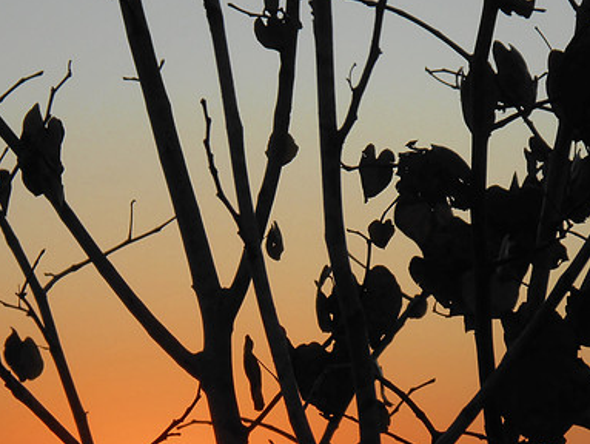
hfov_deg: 8.4
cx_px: 379
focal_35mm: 236
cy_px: 116
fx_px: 4026
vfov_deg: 6.3
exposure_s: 1/200
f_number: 6.5
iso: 80
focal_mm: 27.6
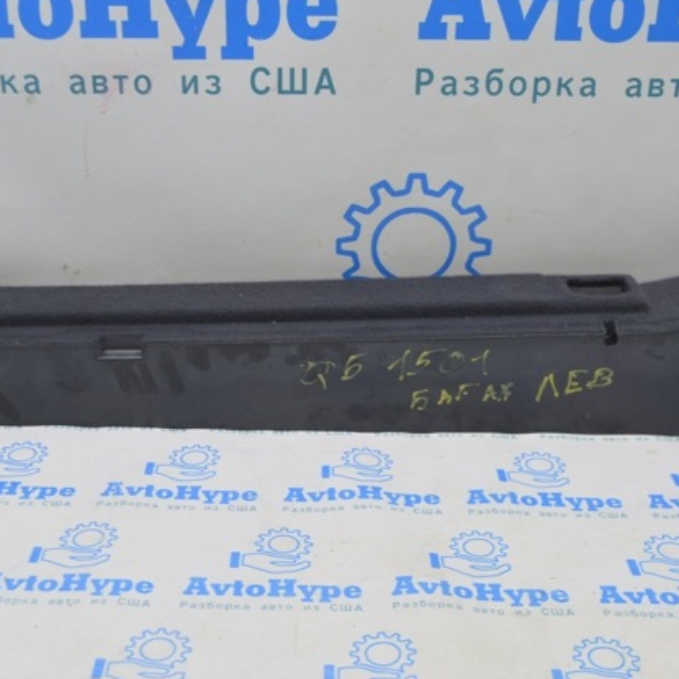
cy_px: 335
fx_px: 1132
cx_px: 286
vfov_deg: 33.4
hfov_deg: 33.3
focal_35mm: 51
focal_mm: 26
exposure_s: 1/20
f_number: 5.6
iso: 400
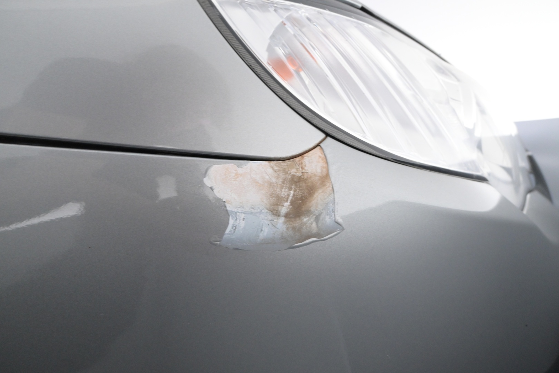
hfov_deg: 61.9
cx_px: 280
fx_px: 466
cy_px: 186
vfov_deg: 43.6
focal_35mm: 30
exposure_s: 1/100
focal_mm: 20
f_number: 5
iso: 2500
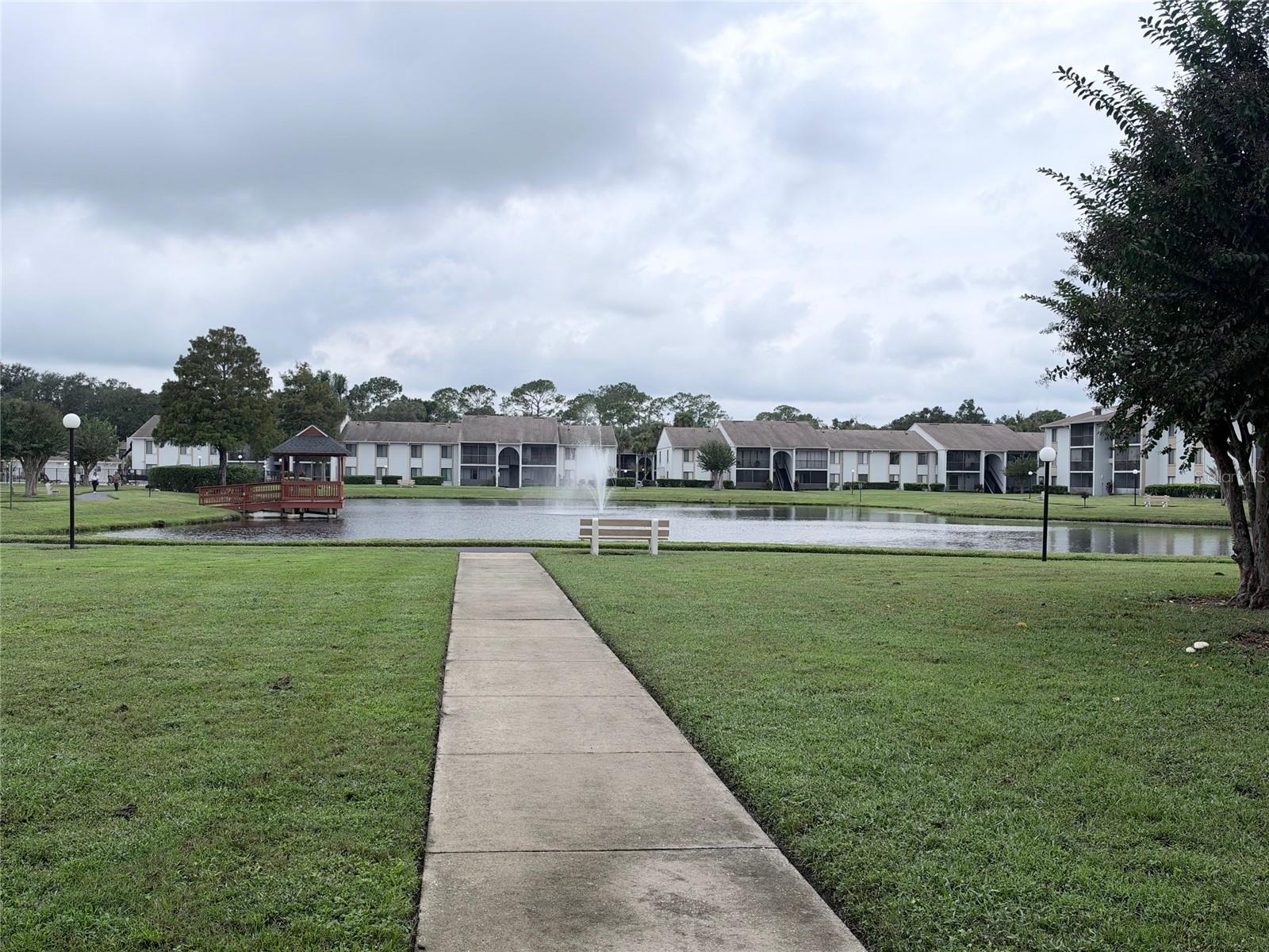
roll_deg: -0.3
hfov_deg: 60.0
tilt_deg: +0.4
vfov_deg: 46.8
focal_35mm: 30
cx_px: 634
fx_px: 1100
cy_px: 476
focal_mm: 6.93
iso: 64
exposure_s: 1/2762
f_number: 1.8
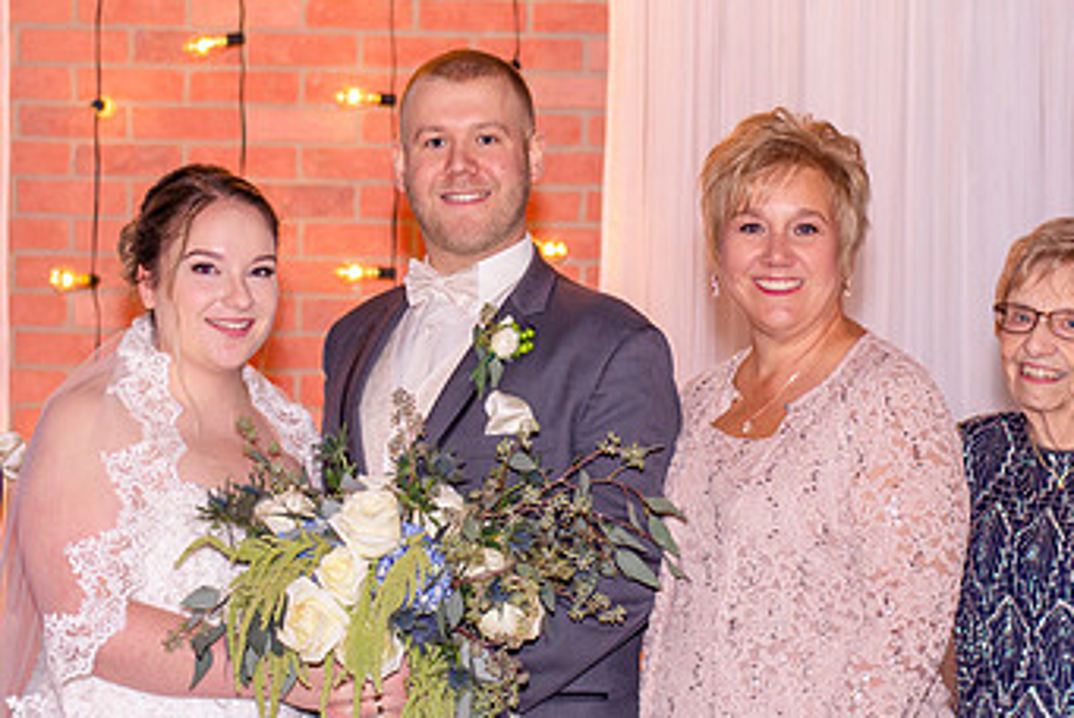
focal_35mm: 142
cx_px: 614
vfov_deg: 9.7
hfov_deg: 14.4
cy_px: 214
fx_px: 4240
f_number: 2.5
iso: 200
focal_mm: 50
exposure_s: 1/200
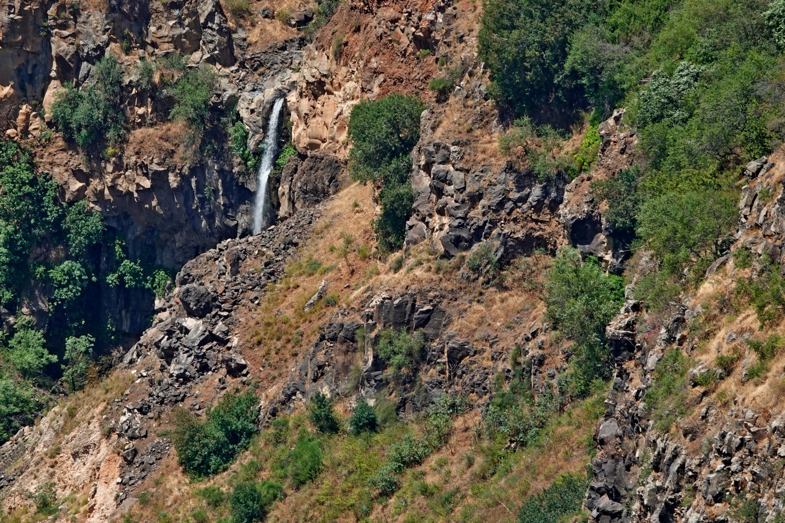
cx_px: 392
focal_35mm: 310
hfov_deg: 6.6
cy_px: 262
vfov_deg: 4.4
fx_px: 6758
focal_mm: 113.69
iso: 100
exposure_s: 1/60
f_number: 13
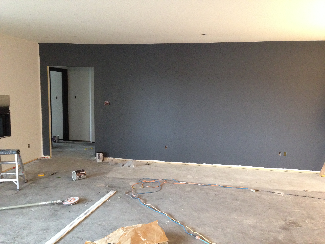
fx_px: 310
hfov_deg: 55.4
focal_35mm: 33
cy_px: 122
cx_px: 162
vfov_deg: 42.9
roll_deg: -1.0
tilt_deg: -6.7
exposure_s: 1/20
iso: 320
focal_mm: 4.12
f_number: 2.4
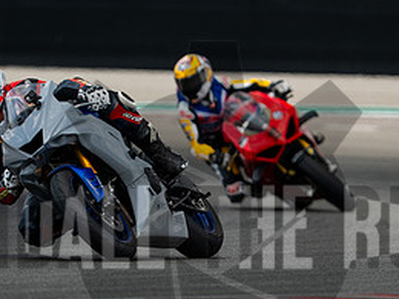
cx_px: 213
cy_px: 229
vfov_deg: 1.7
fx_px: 10374
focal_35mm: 900
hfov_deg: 2.2
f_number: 2.8
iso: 500
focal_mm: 280
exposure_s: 1/2500
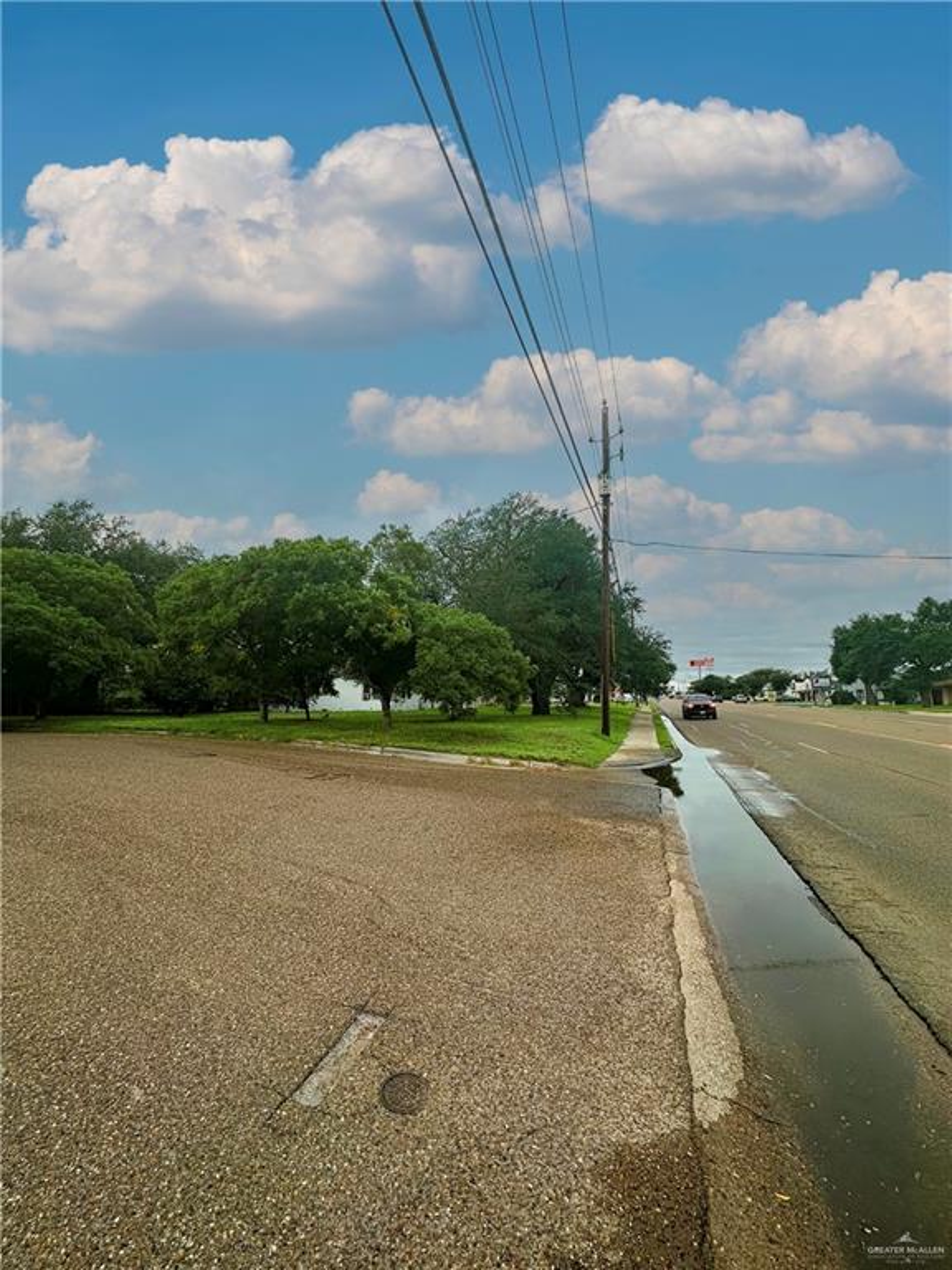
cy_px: 635
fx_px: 513
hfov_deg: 85.7
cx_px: 476
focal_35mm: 14
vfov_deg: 102.1
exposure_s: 1/800
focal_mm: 2.22
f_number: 2.2
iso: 40
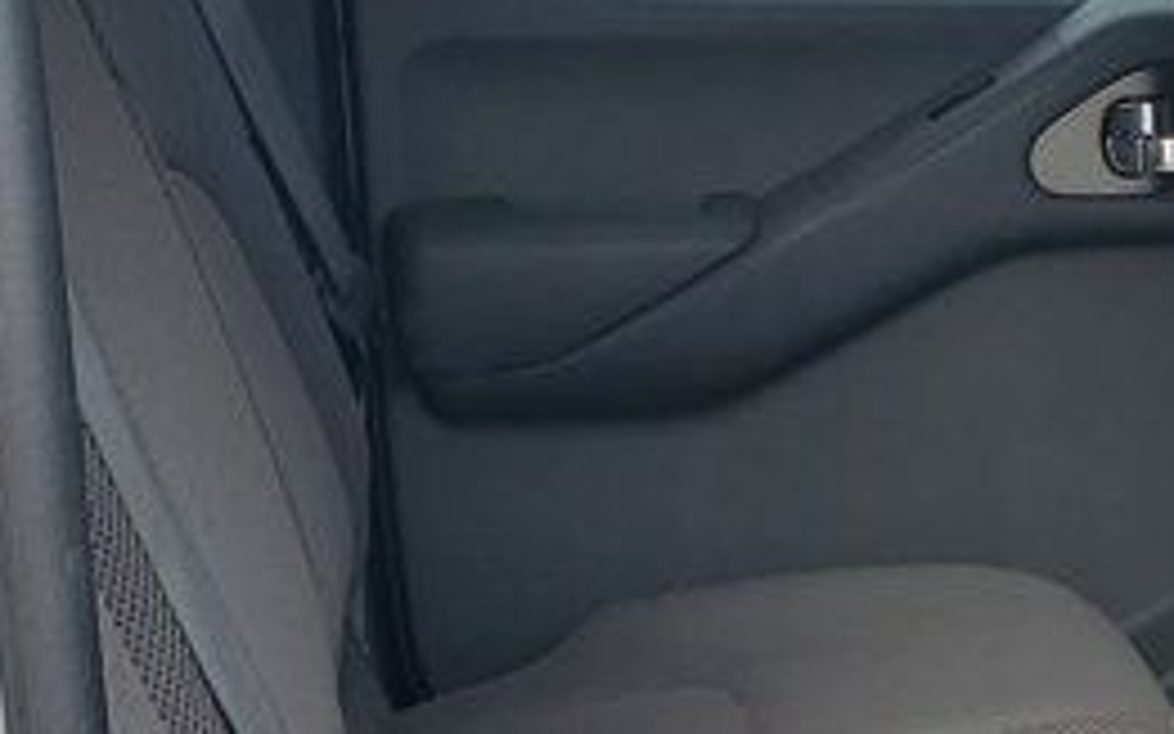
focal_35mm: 108
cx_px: 1376
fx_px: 3455
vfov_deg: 12.0
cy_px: 707
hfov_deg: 18.4
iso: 50
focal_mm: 4.3
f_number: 2.4
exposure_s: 1/330
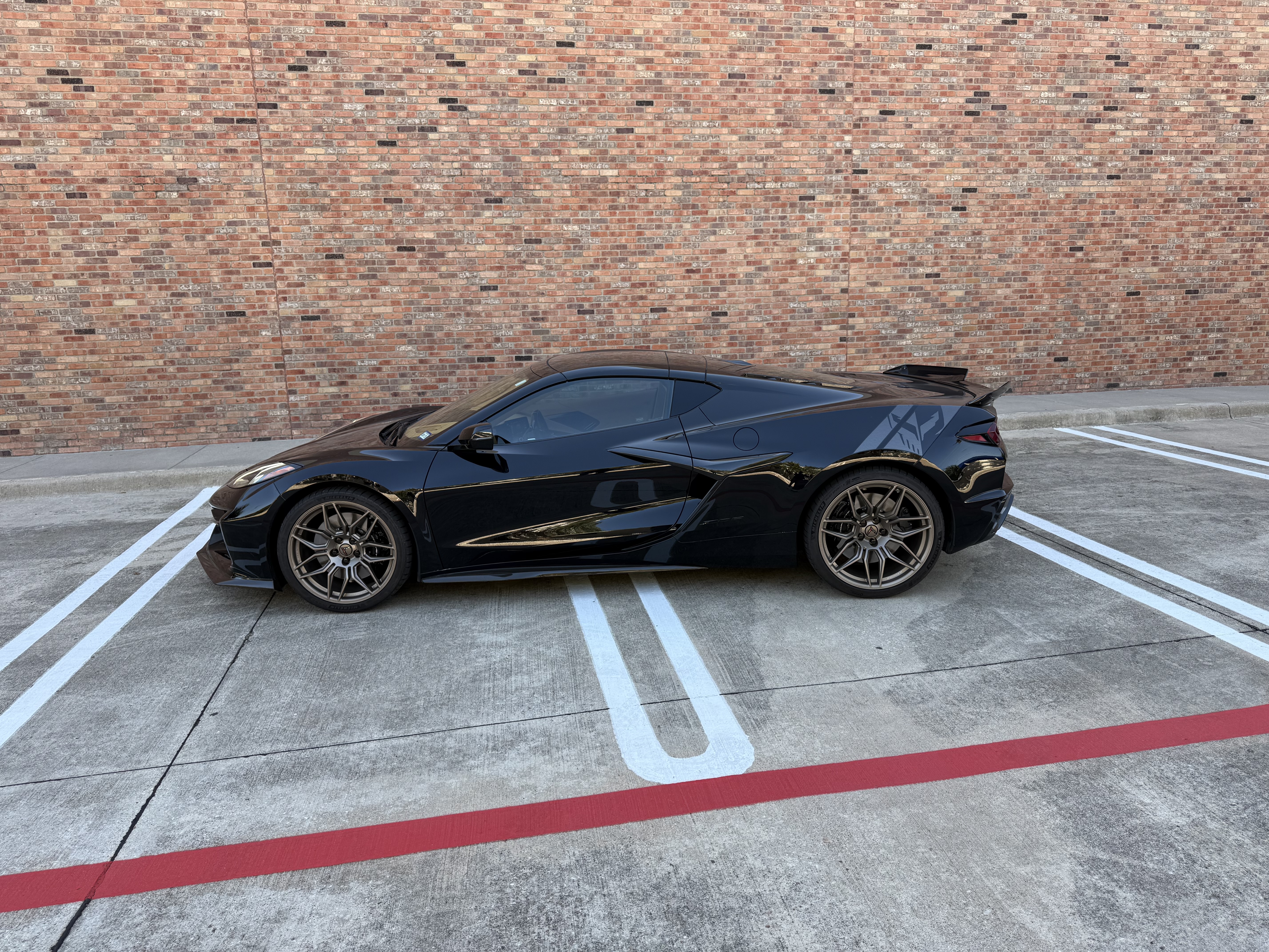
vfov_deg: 56.8
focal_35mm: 24
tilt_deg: -12.0
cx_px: 634
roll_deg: +1.6
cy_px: 476
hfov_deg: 71.6
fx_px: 880
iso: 80
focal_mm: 6.76
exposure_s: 1/438
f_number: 1.78
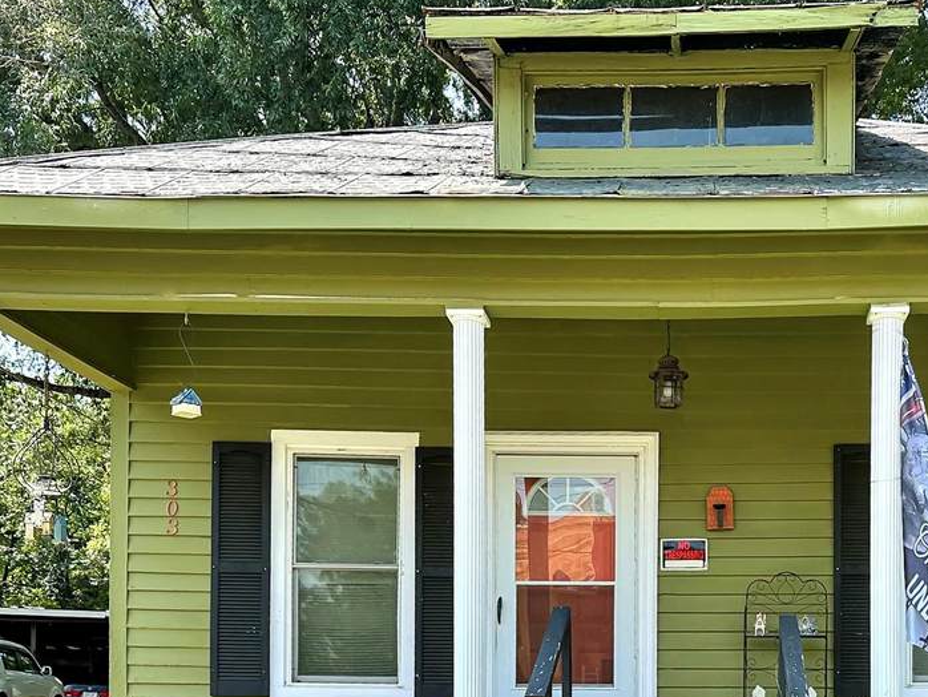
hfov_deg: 41.7
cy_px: 589
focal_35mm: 44
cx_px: 691
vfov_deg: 31.7
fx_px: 1180
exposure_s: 1/1050
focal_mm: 6.86
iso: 80
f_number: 1.78
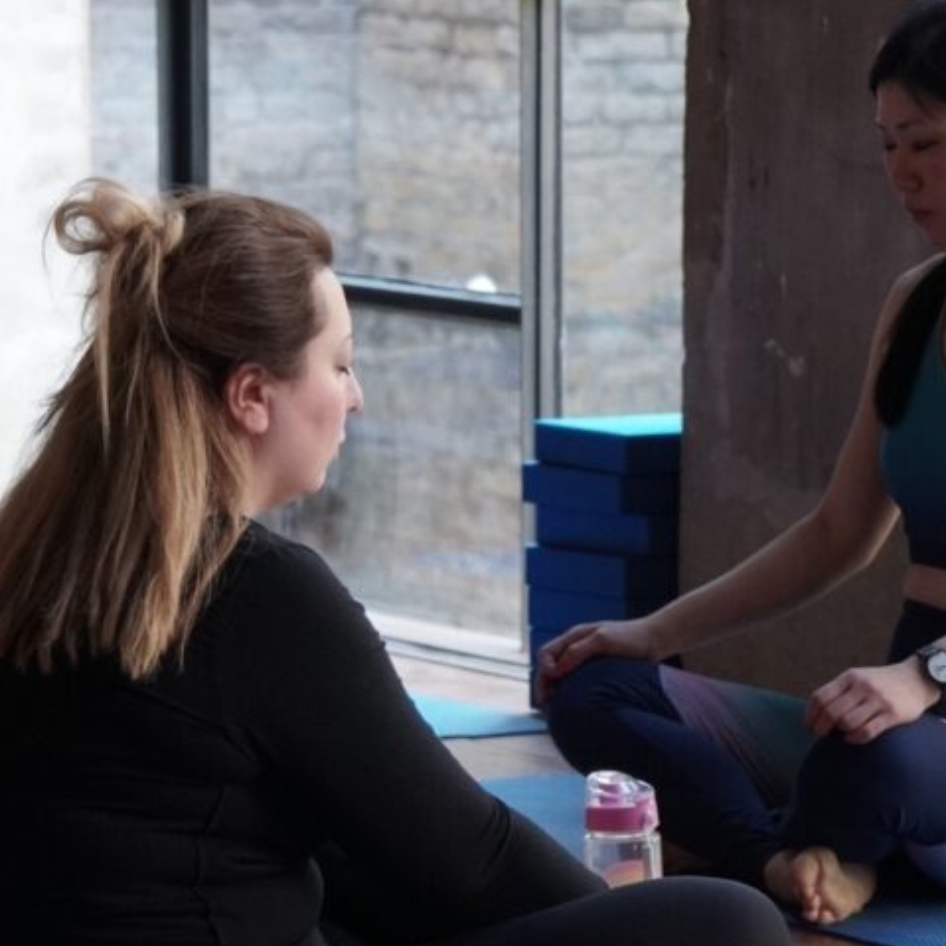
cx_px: -16
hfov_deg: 6.1
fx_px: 8843
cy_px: 334
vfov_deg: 6.1
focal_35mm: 286
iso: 800
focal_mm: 70
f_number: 4
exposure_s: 1/50
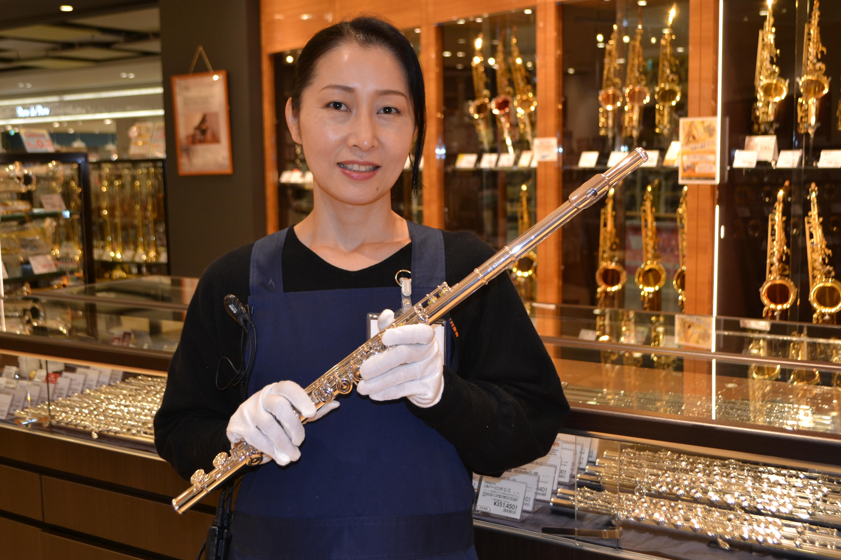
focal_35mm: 42
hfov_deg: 46.4
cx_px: 420
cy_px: 280
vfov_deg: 31.9
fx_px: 981
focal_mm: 28
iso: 400
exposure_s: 1/60
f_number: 4.5
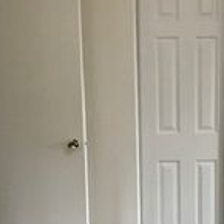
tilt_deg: -8.6
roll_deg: -1.2
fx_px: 600
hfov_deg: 20.9
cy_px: 161
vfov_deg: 21.0
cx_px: 178
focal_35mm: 82
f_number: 1.8
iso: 40
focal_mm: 3.99
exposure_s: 1/30
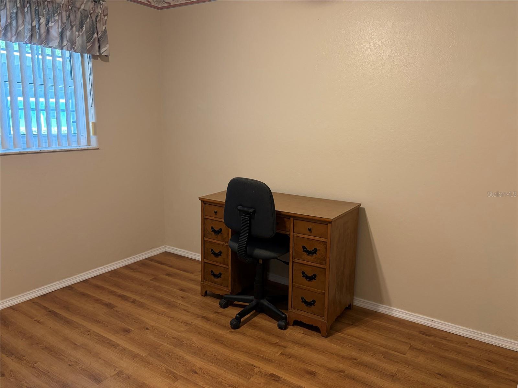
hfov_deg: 67.3
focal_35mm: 26
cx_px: 259
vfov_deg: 53.1
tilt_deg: -11.4
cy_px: 194
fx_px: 389
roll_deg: -1.0
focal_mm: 5.96
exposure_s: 1/60
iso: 200
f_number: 1.6
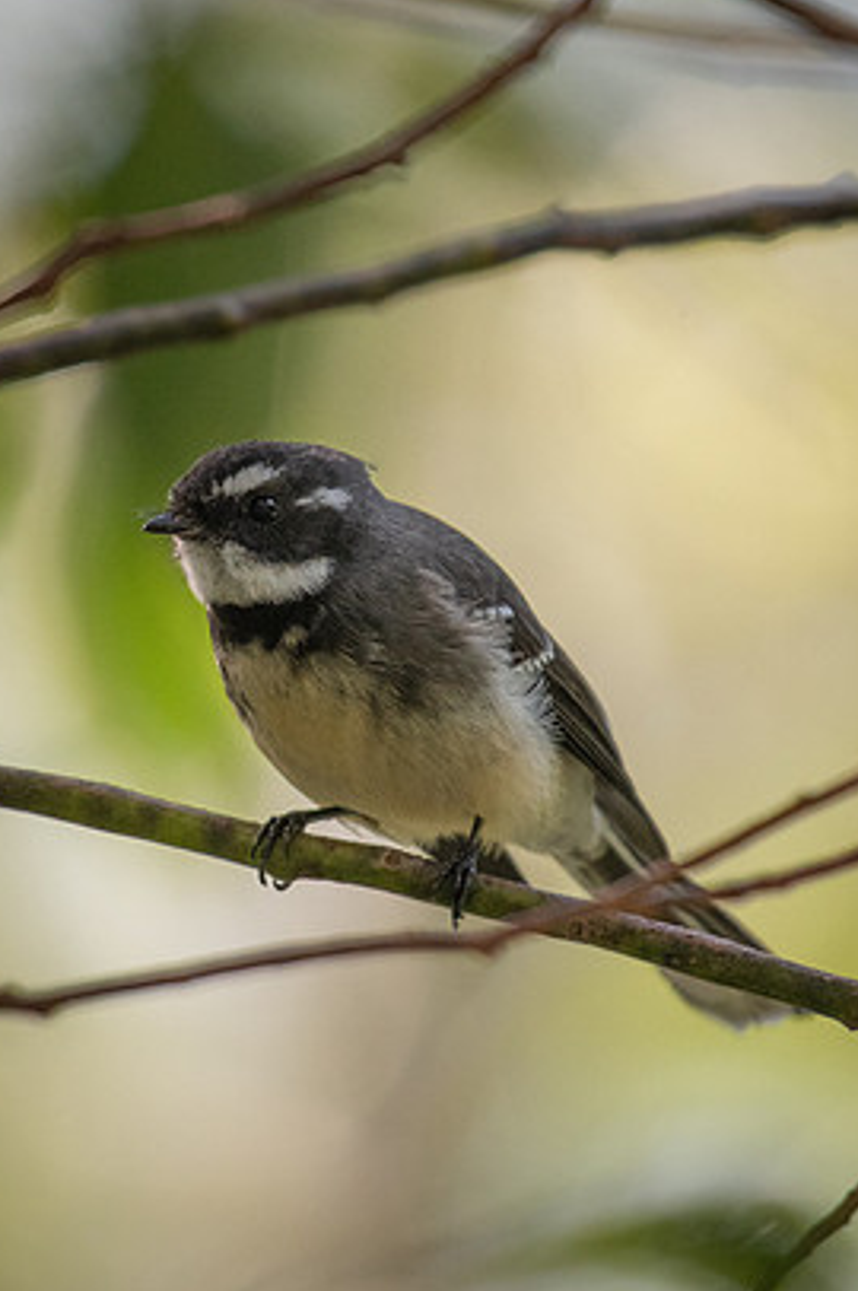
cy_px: 501
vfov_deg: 1.9
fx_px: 39783
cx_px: 303
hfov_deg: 1.2
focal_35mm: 1111
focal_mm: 500
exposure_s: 1/1600
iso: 1250
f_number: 5.6
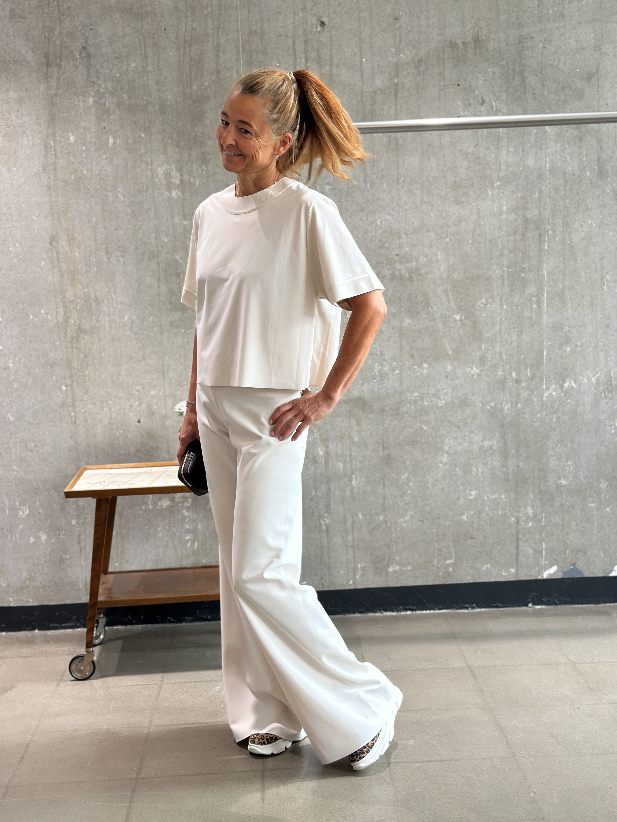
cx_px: 308
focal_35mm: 48
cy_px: 411
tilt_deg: -6.8
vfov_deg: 39.7
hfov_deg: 30.3
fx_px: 1141
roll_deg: +2.0
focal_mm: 6.86
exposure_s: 1/121
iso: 80
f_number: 1.78
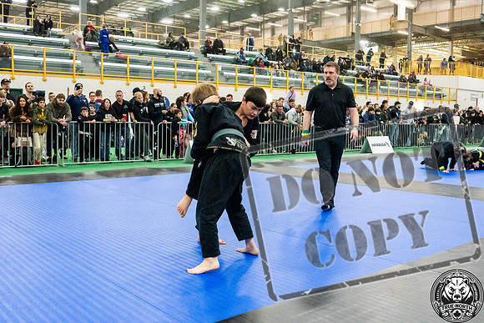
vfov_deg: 36.9
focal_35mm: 36
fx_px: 484
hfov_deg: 53.1
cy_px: 162
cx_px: 242
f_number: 4.5
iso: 6400
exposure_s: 1/400
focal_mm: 24
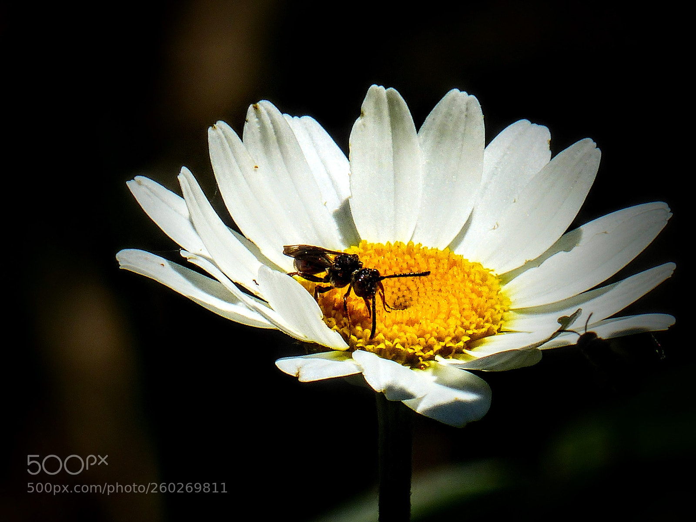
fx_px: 24128
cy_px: 261
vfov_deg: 1.2
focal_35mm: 1200
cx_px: 348
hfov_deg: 1.7
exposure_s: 1/500
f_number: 8
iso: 100
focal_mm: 108
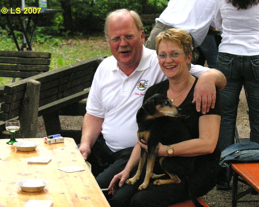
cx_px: 134
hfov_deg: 15.9
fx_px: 928
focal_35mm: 121
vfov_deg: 12.8
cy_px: 103
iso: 400
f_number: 3.7
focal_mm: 29.3
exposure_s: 1/60.3
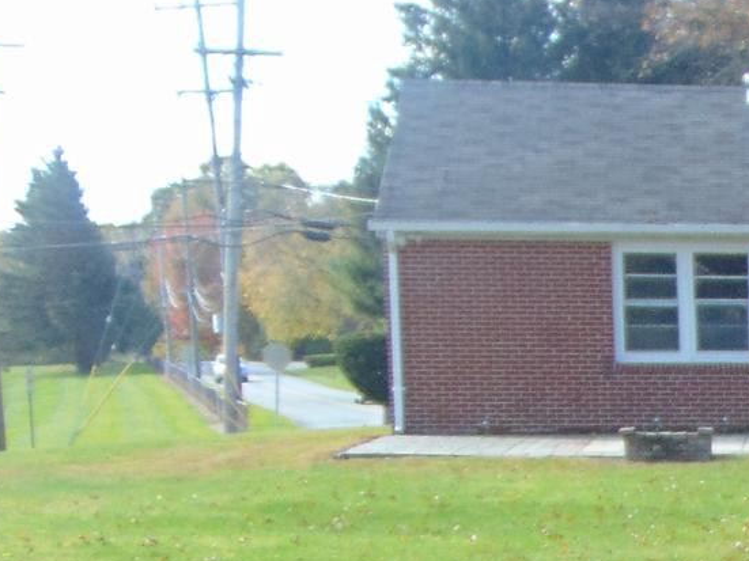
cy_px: 839
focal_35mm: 145
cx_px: 1351
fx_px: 3137
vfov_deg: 9.9
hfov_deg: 12.4
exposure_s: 1/200
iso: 80
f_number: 3.3
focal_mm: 6.9
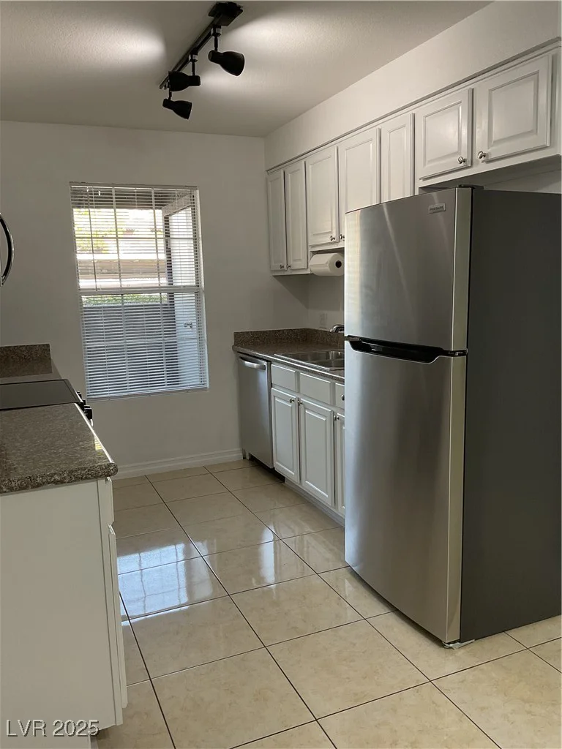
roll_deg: +1.7
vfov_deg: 61.7
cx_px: 281
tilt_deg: -8.0
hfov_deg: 48.2
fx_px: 628
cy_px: 374
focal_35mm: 29
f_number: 1.8
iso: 50
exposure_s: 1/60
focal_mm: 3
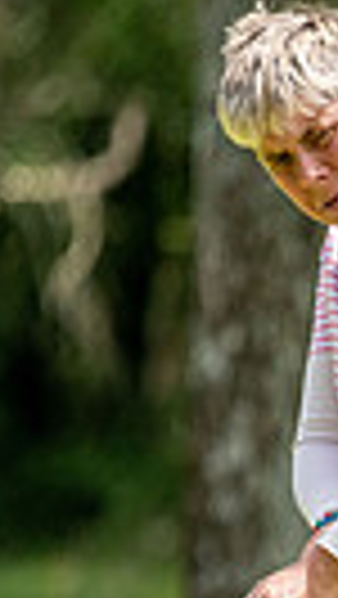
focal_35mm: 1372
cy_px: 821
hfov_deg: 0.9
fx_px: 21819
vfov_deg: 1.6
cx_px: 1000
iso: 200
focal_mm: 300
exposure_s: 1/1250
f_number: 5
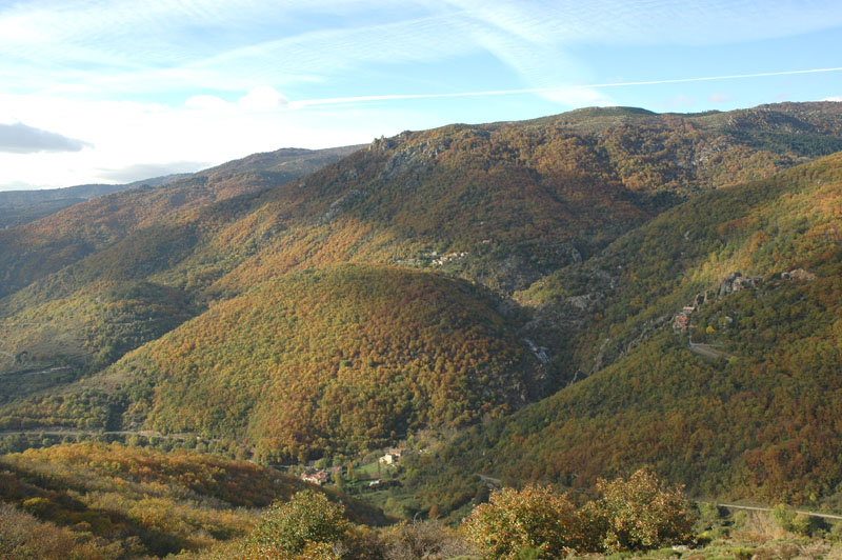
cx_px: 421
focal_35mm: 36
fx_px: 841
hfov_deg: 53.2
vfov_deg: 36.8
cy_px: 280
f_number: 8
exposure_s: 1/160
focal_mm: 24
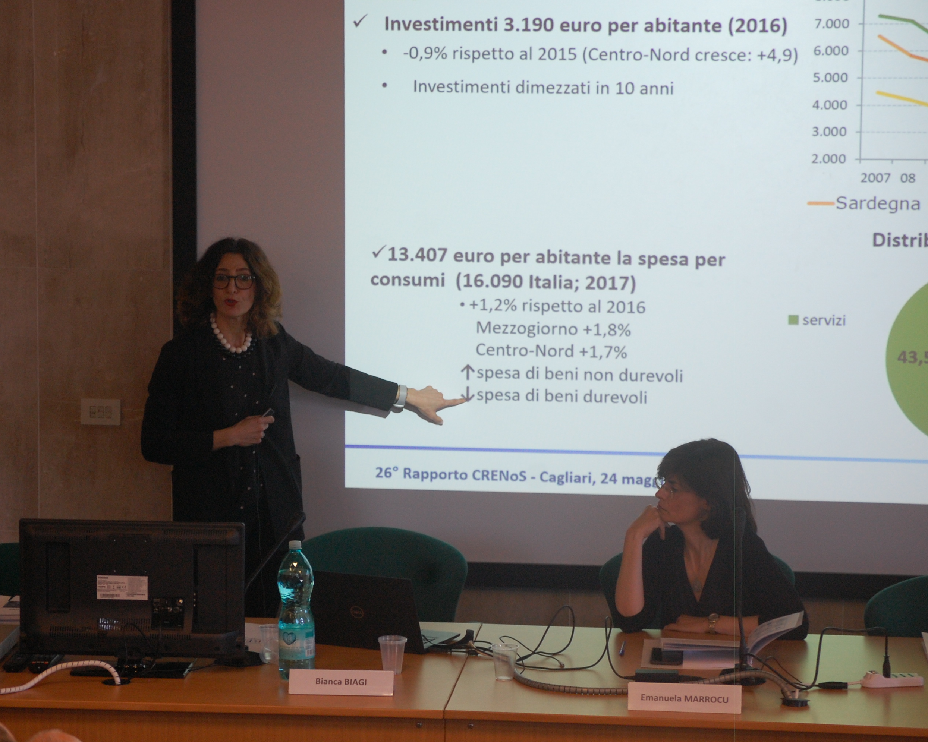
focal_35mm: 170
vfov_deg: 9.1
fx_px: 4669
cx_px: 395
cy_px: 372
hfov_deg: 11.3
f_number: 4.5
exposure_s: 1/60
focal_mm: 100
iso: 800
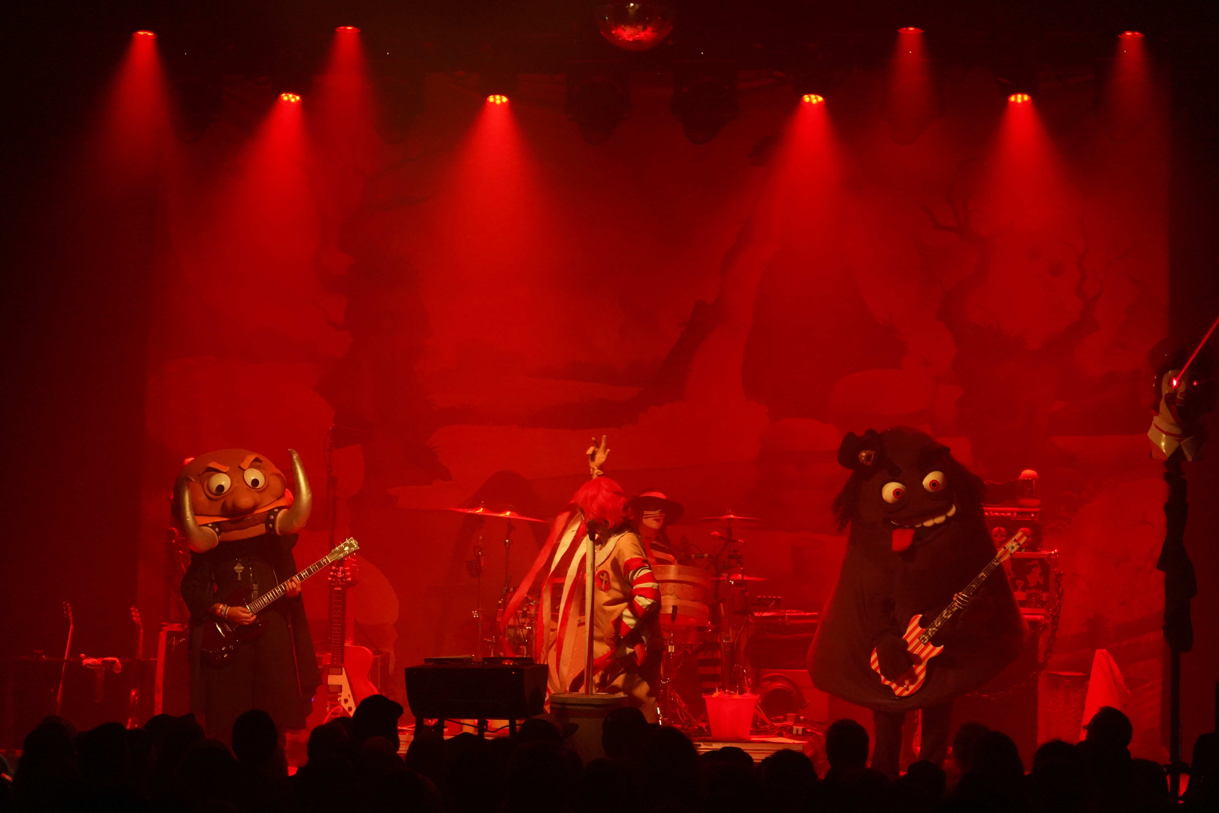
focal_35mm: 105
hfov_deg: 19.5
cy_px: 406
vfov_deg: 13.0
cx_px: 610
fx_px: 3555
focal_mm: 105
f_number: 4
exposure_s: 1/160
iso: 10000
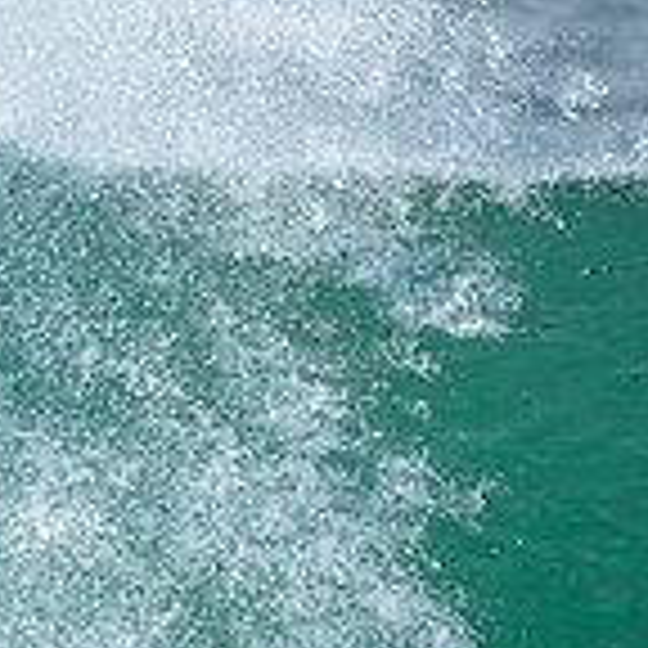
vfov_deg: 0.5
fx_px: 67582
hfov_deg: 0.5
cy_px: 631
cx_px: -303
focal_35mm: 3191
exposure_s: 1/2000
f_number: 6.3
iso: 360
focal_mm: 800
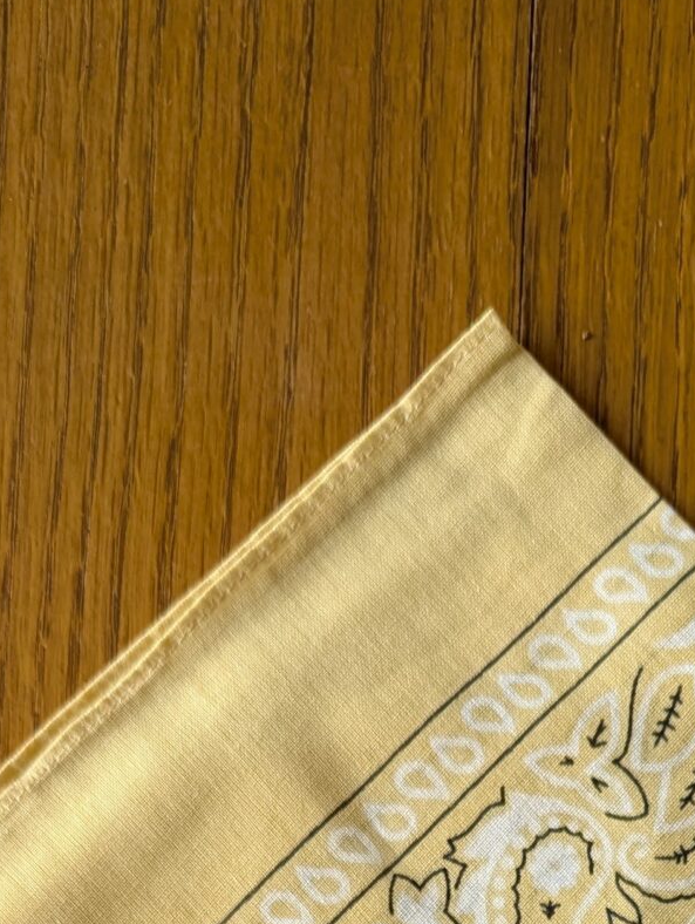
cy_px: 1378
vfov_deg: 21.2
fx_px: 2084
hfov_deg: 18.9
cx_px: 470
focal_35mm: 78
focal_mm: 6.81
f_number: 1.85
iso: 103
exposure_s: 1/71.8
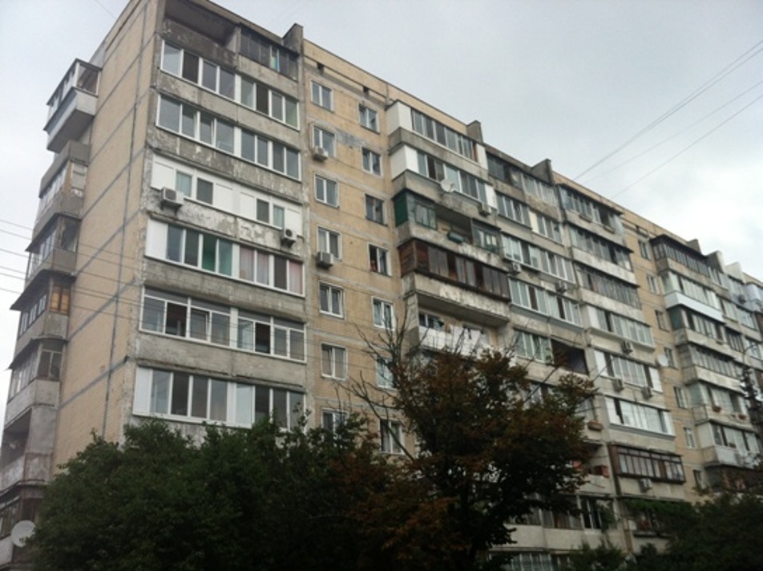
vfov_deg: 40.6
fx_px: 771
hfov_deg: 52.7
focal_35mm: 35
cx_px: 382
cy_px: 286
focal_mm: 3.85
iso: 80
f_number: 2.8
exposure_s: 1/503
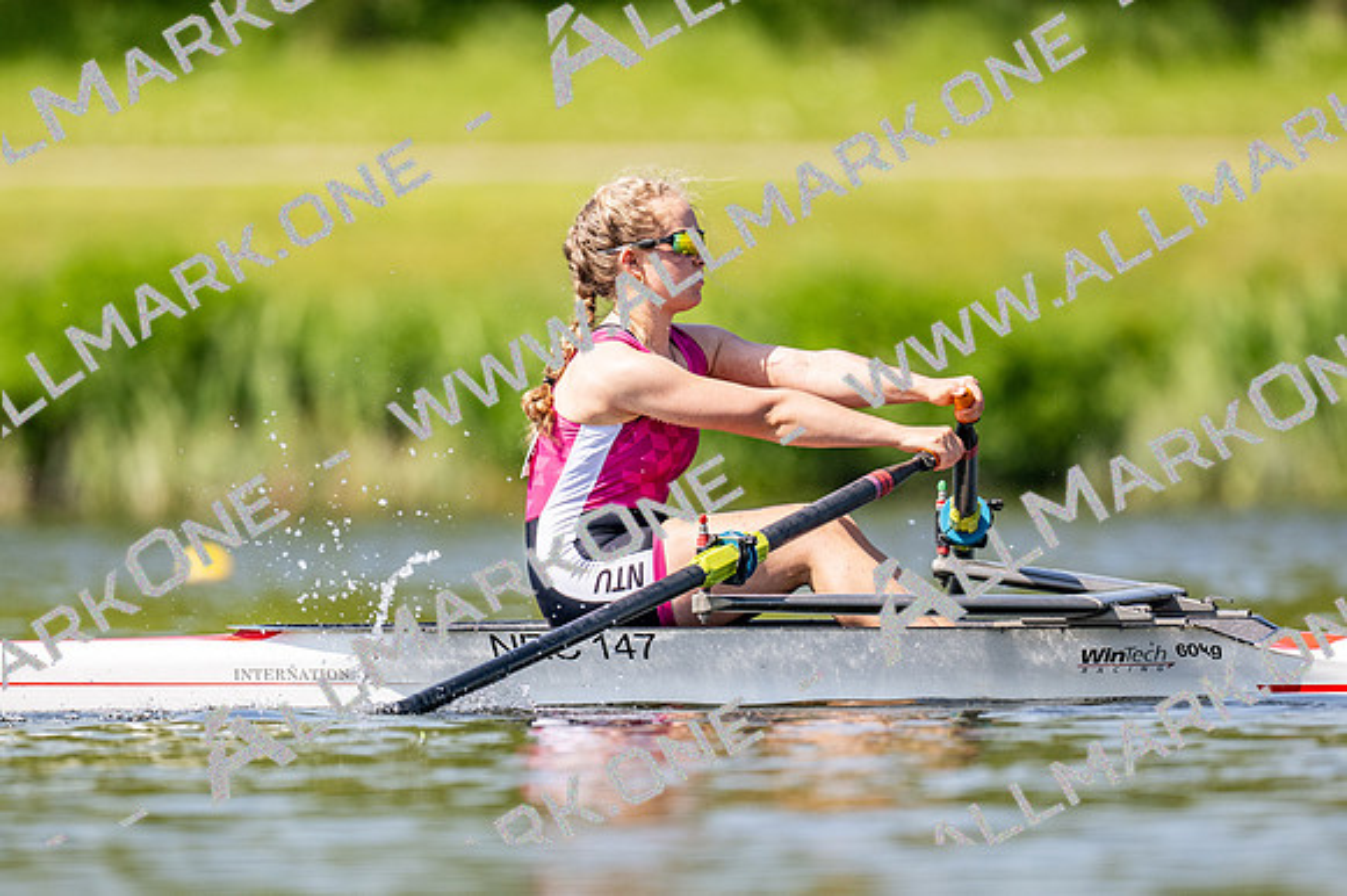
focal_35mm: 900
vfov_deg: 1.5
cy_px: 448
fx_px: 33655
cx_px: 674
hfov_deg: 2.3
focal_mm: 600
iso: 320
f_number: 4
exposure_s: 1/2500
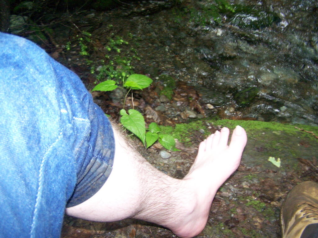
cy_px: 119
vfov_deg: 37.7
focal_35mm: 38
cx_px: 159
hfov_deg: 49.0
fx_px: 349
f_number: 2.8
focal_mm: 6.3
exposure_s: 1/60
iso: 400
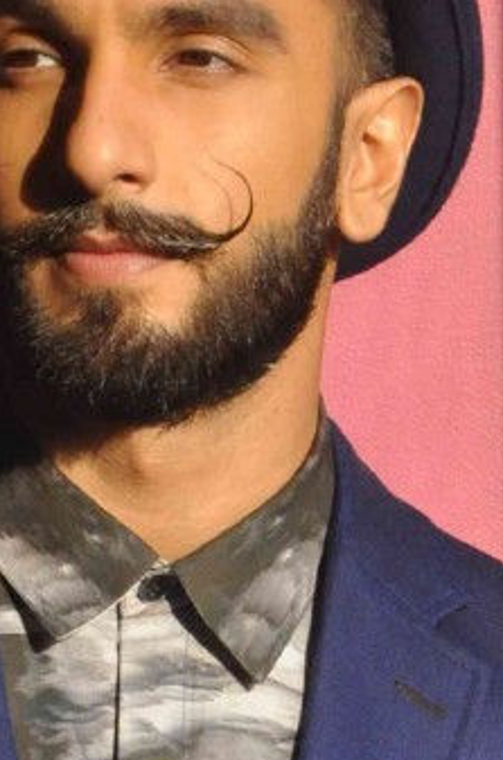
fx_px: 11312
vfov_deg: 3.8
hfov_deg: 2.5
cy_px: 976
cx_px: 151
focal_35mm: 537
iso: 1000
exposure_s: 1/125
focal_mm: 80
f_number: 10
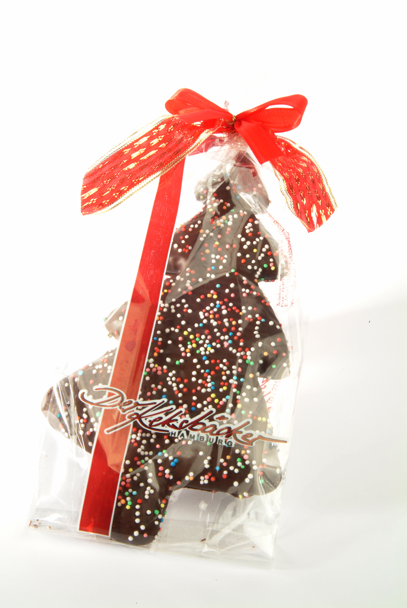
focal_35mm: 64
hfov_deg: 21.1
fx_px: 1091
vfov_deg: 31.2
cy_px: 304
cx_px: 204
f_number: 11
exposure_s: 1/30
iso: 100
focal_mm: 43
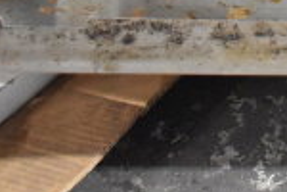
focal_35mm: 134
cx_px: 473
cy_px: -189
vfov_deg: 9.6
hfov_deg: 14.0
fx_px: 1068
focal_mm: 22
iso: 6400
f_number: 5
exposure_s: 1/100
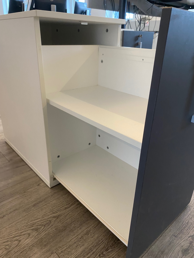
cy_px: 129
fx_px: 194
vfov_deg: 67.3
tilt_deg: -23.2
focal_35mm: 26
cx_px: 97
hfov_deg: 53.1
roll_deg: -3.1
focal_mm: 4.25
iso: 320
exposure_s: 1/54
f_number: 1.8
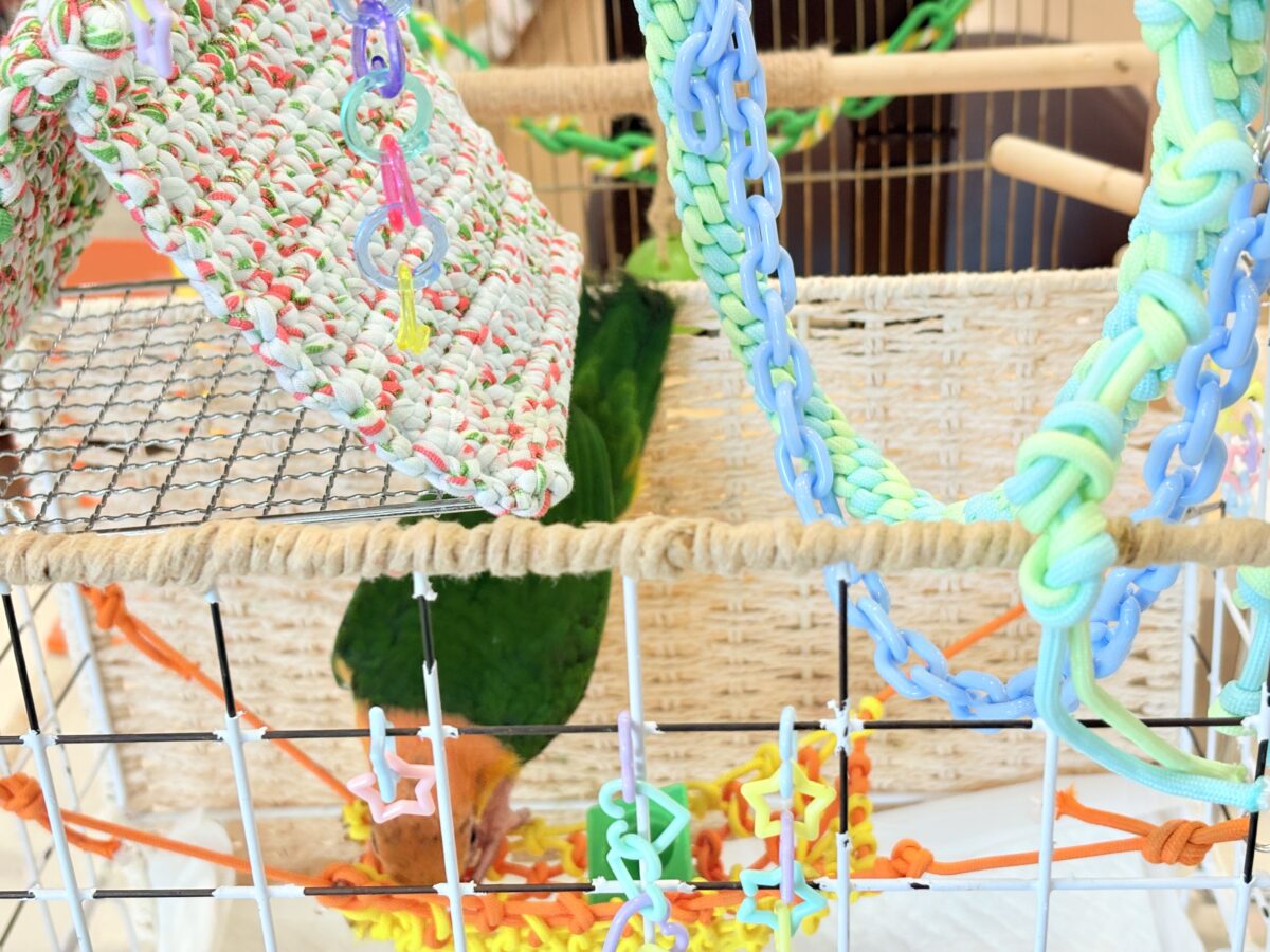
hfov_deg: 36.8
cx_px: 635
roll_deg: +5.5
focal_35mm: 52
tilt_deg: -28.4
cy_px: 476
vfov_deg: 28.0
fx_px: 1908
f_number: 1.6
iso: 64
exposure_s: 1/100
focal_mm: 5.96
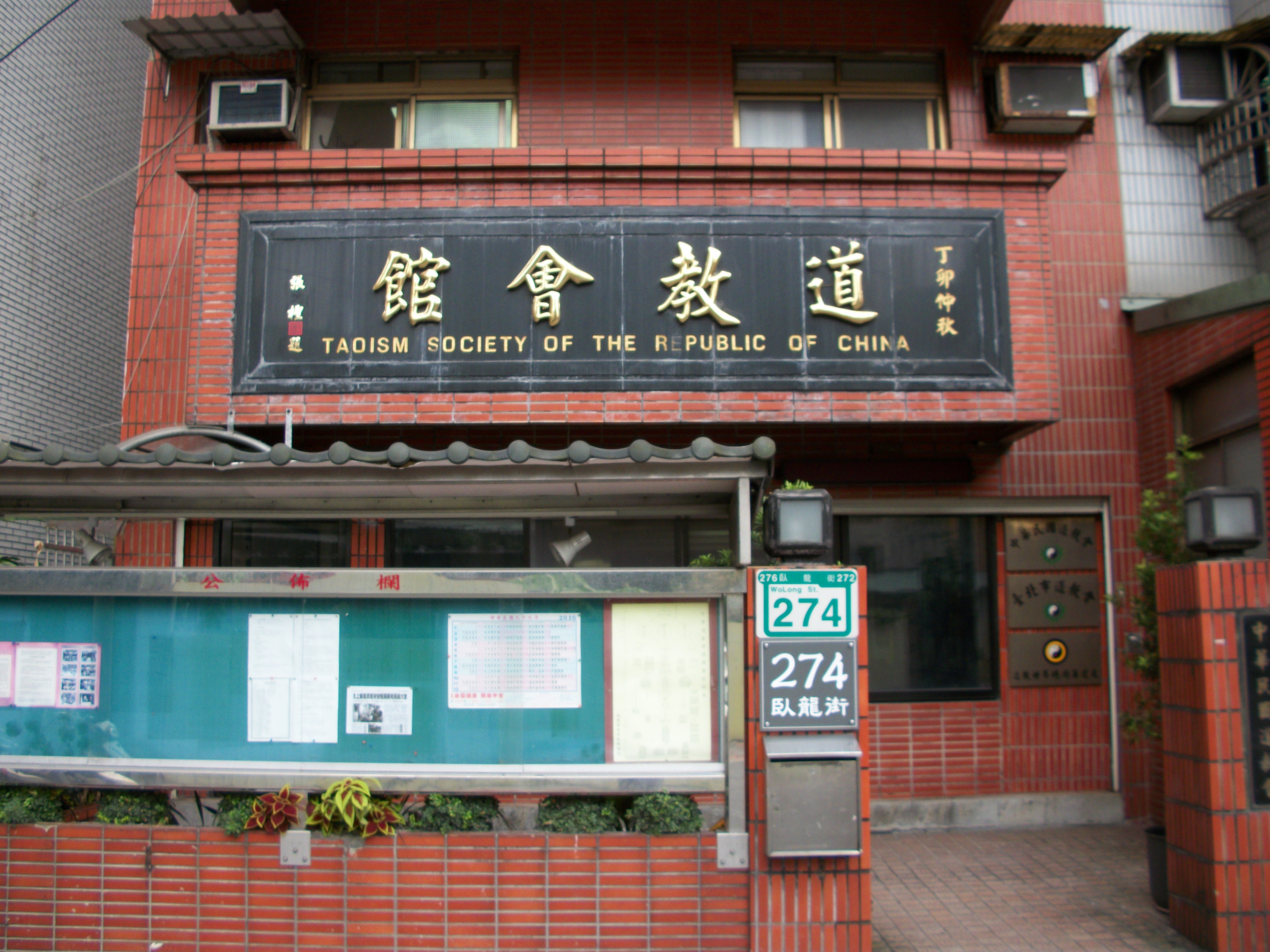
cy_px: 476
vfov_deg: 40.7
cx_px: 635
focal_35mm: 35
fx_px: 1284
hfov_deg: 52.6
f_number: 3.1
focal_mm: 6.3
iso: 80
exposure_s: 1/100
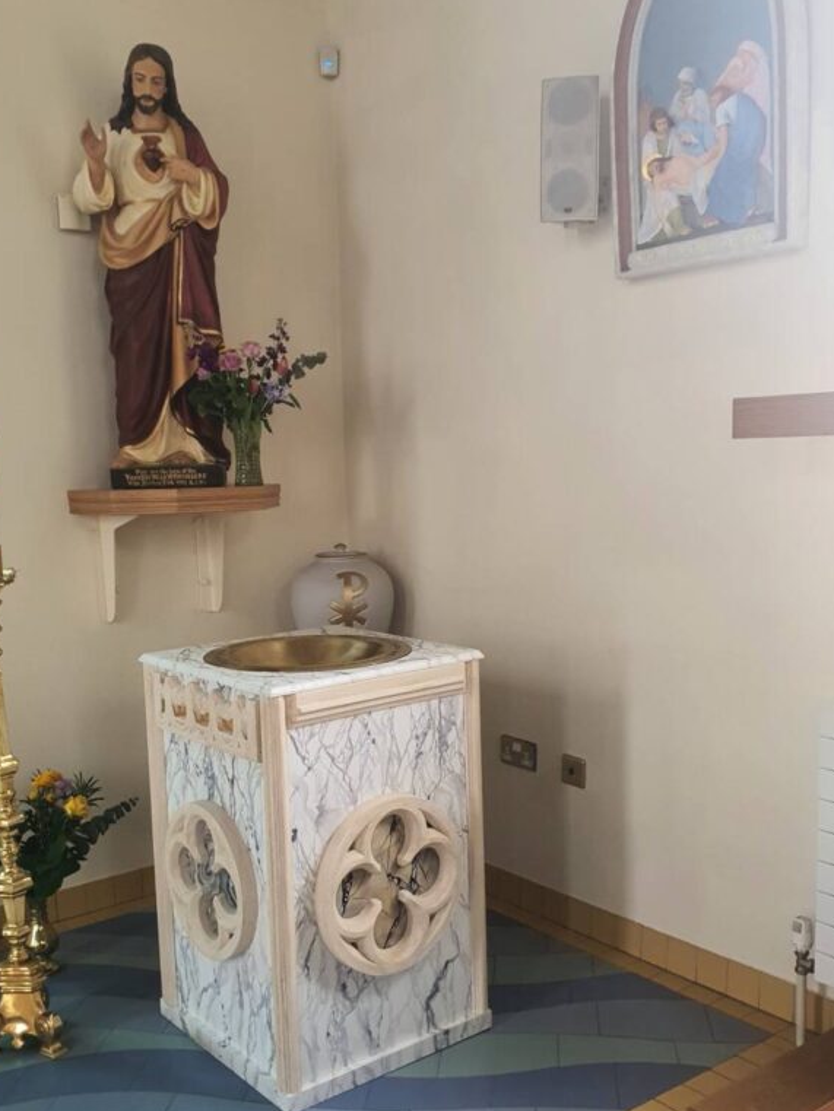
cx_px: 353
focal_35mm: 35
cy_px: 625
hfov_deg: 40.6
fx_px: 1124
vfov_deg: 52.5
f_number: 2.4
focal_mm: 4.3
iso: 320
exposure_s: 1/100
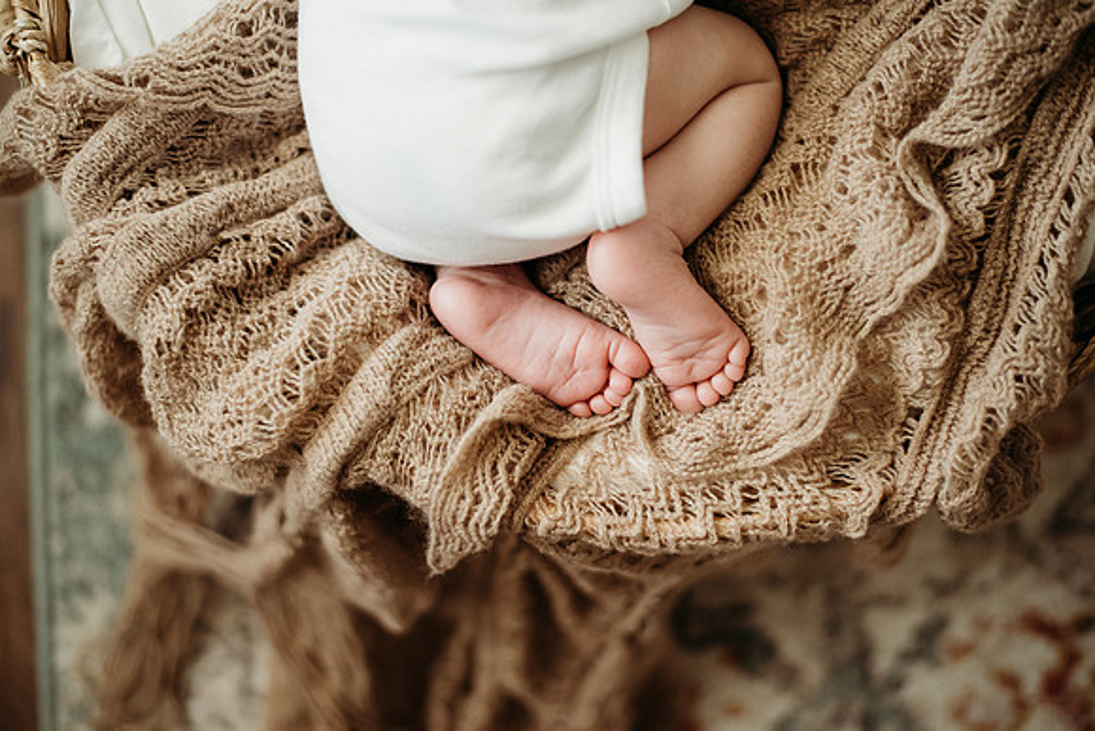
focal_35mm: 50
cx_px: 548
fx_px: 1521
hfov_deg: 39.6
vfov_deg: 27.0
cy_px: 366
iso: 1600
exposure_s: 1/640
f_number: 2
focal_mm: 50
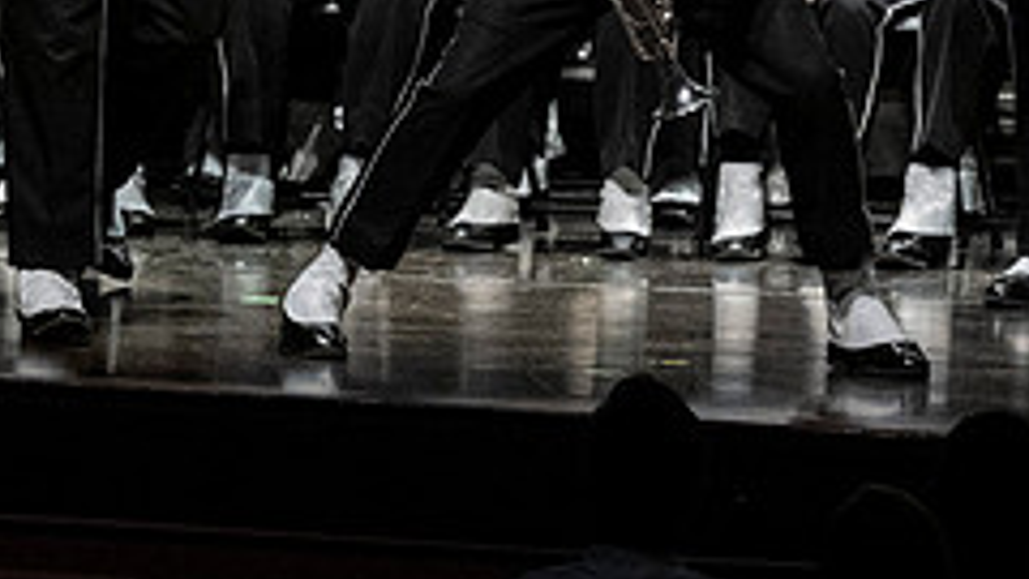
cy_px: -240
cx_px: -47
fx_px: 14488
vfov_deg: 2.3
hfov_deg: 4.1
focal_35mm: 531
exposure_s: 1/500
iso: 4000
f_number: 4
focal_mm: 140
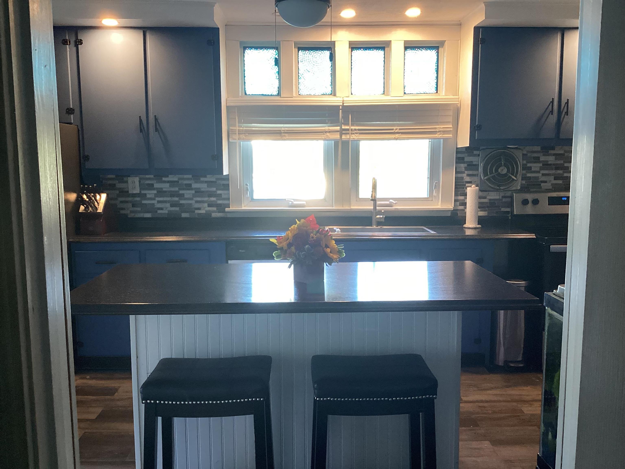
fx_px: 560
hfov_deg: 58.4
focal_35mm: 31
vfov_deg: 45.4
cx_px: 312
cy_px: 234
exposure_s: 1/50
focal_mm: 3.3
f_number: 2.4
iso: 125
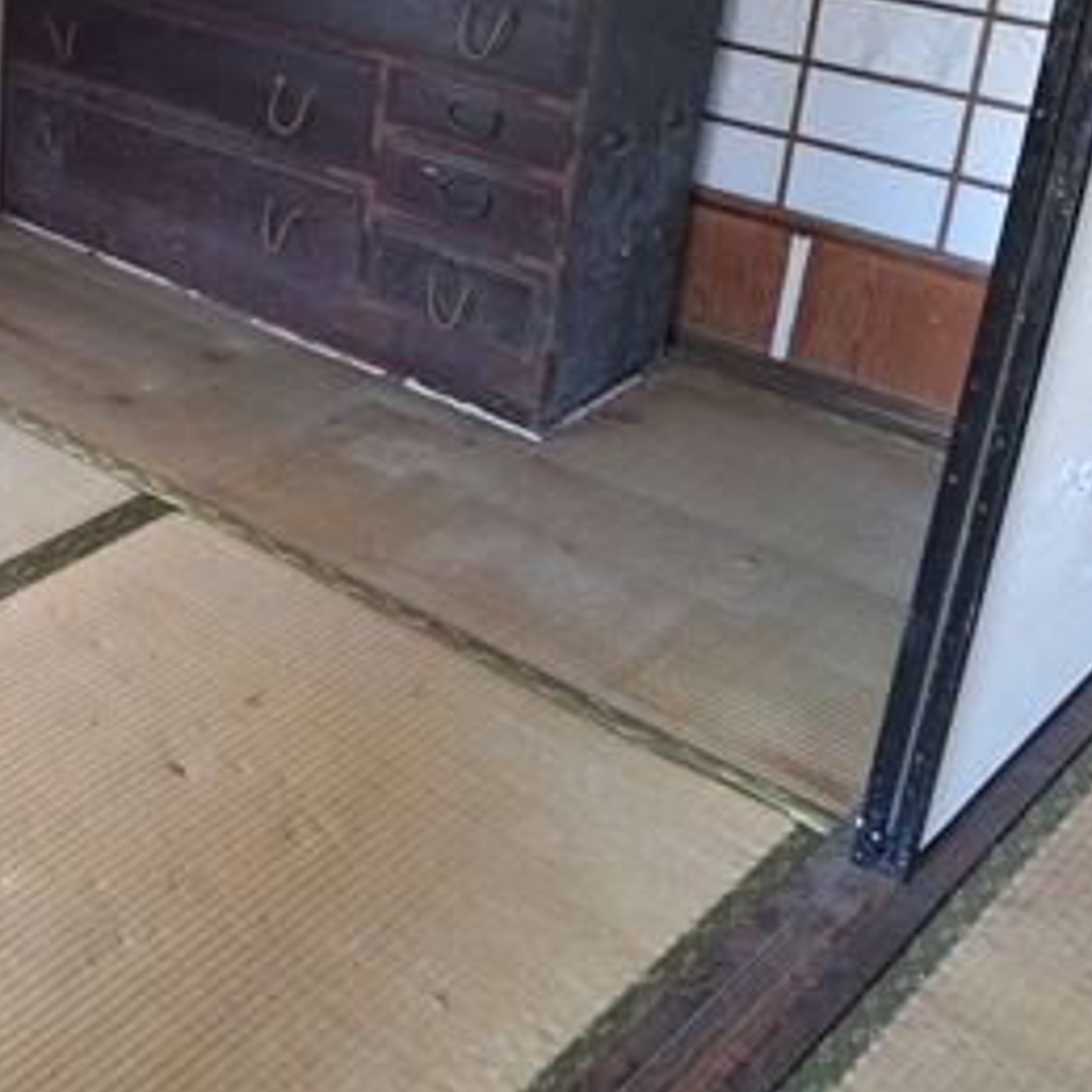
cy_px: 223
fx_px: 1785
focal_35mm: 50
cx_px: -185
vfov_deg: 33.1
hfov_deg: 29.7
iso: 640
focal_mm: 5.54
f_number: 1.8
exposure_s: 1/20
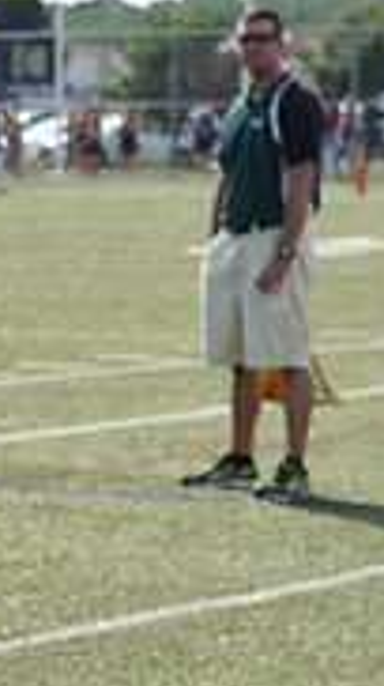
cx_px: -648
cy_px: 660
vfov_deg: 9.2
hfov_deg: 5.0
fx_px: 4248
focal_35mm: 234
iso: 200
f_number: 8
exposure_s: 1/250
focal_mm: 70
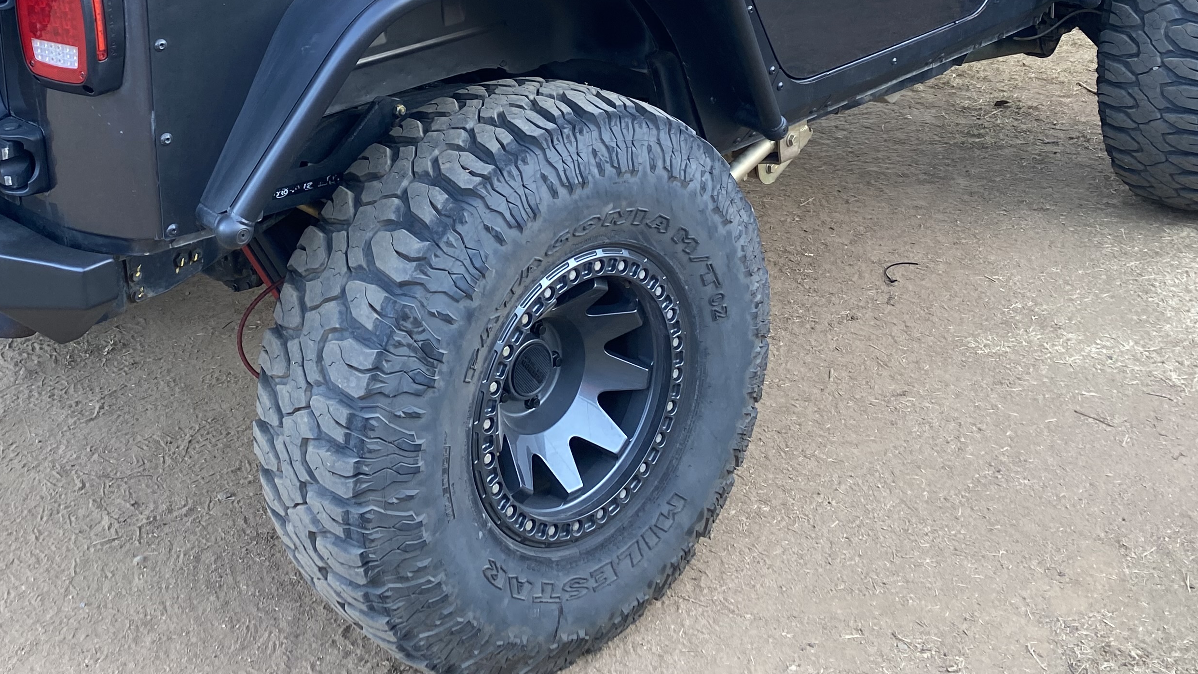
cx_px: 441
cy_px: -48
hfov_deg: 44.2
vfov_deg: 24.4
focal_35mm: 46
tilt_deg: -16.3
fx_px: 1461
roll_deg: +0.5
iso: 64
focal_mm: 4.25
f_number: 1.8
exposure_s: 1/122
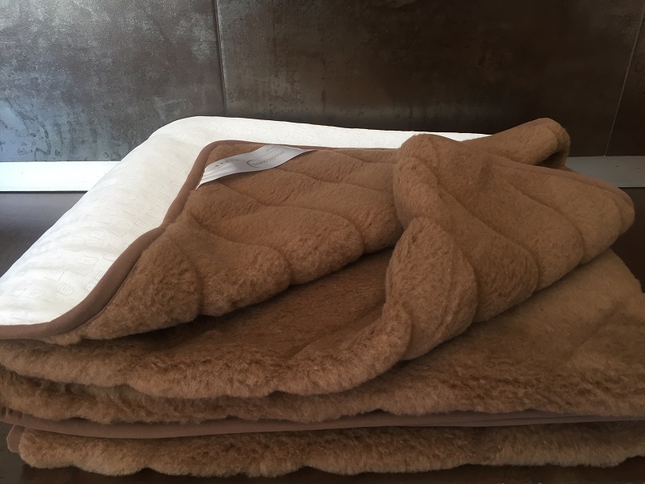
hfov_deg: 61.7
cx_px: 322
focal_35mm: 29
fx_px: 540
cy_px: 242
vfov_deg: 48.2
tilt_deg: -31.0
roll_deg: +0.3
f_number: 2.2
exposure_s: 1/33
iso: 80
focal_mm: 4.15
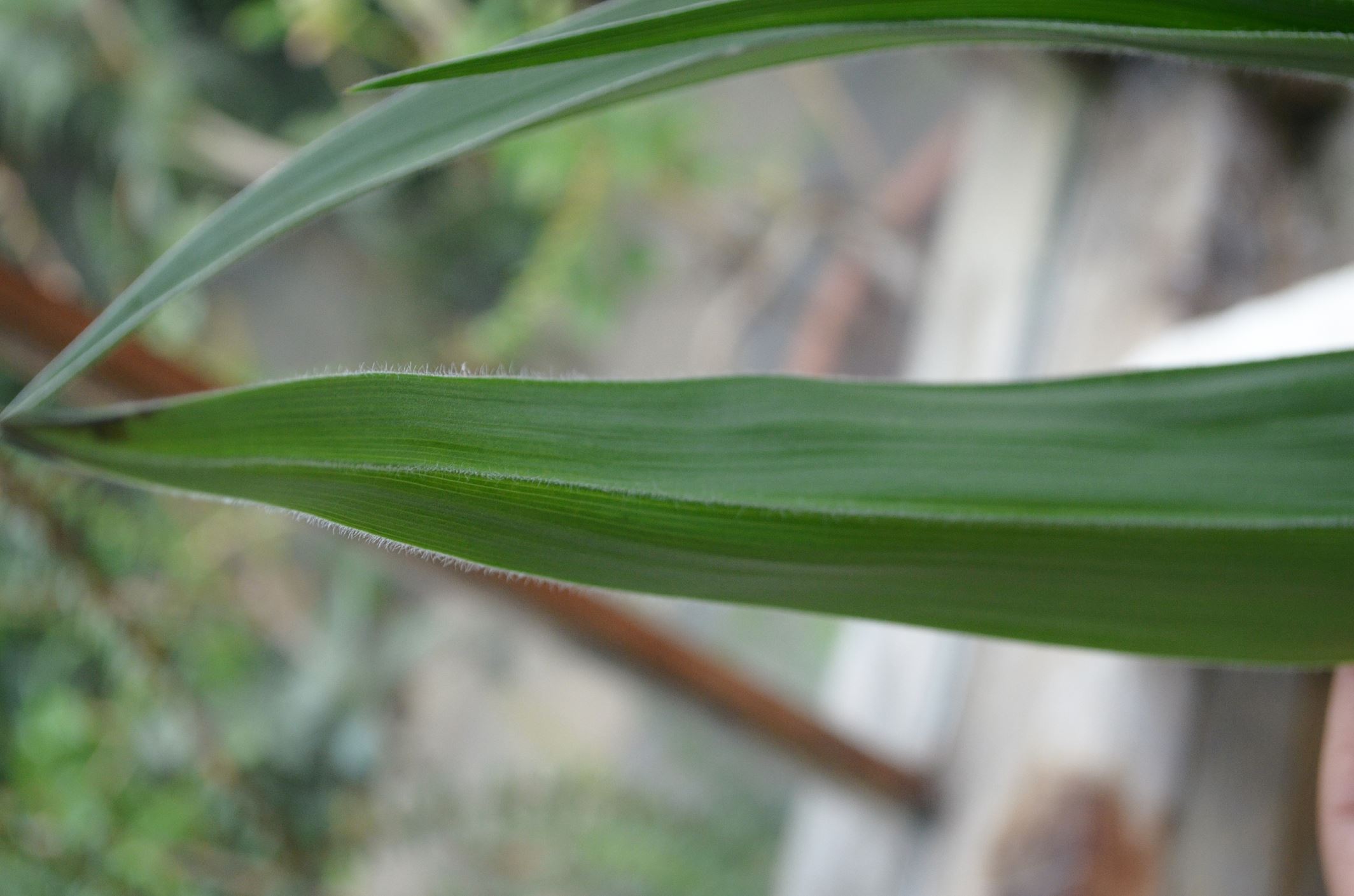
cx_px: 677
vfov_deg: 24.9
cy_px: 448
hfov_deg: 36.9
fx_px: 2027
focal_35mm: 54
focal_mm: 36
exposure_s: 1/160
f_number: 5
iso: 1250
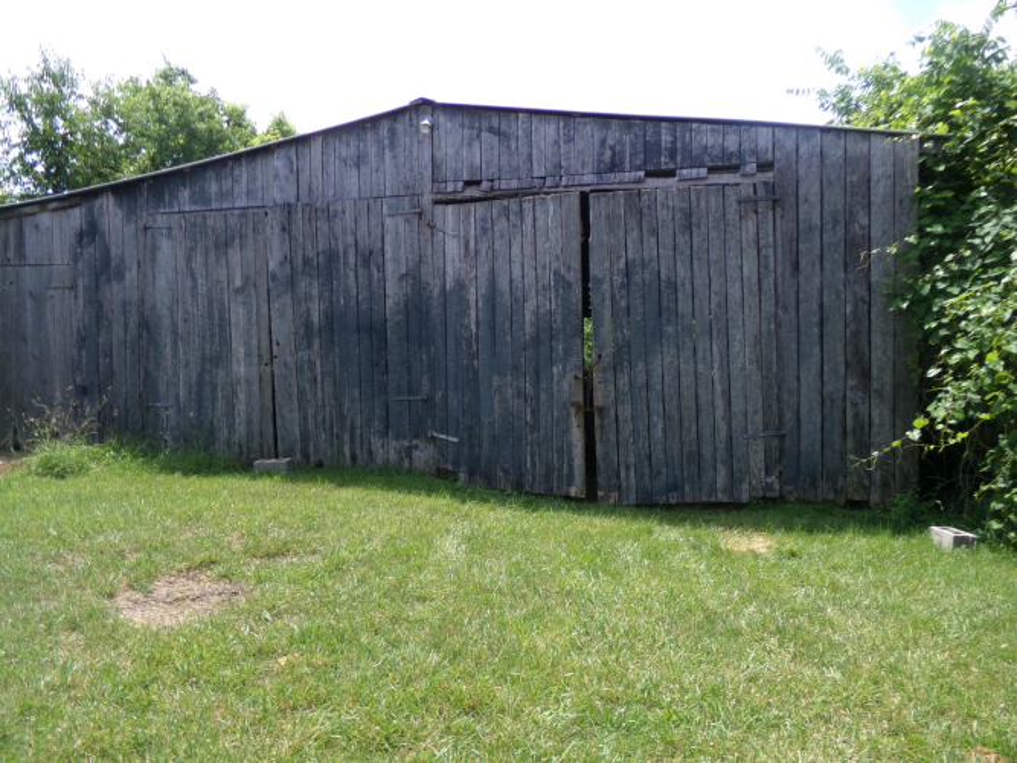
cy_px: 382
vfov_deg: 49.7
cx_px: 508
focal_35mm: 28
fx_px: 822
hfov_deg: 63.5
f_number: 3.8
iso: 100
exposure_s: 1/340
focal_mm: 5
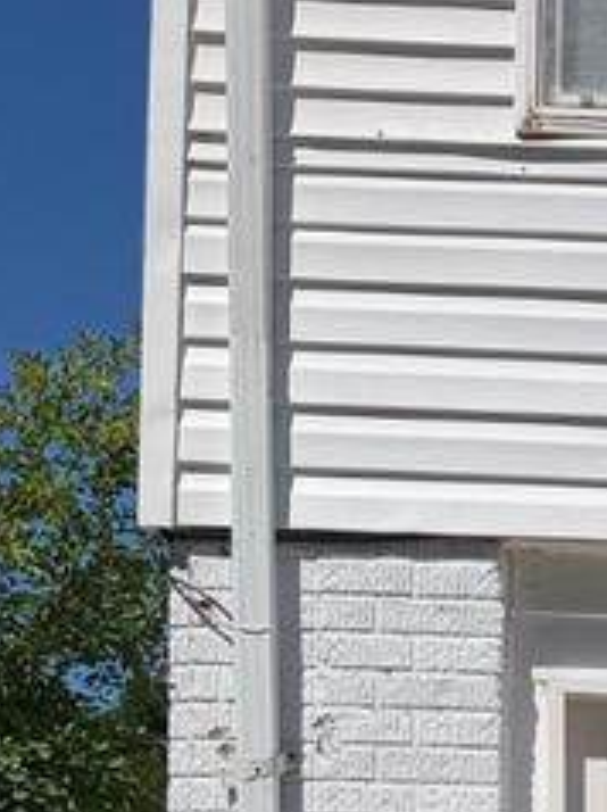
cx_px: 1033
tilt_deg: +0.2
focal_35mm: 109
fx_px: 2553
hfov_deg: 12.6
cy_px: 1208
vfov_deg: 16.5
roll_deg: +0.1
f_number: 1.78
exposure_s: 1/14286
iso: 80
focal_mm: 6.76
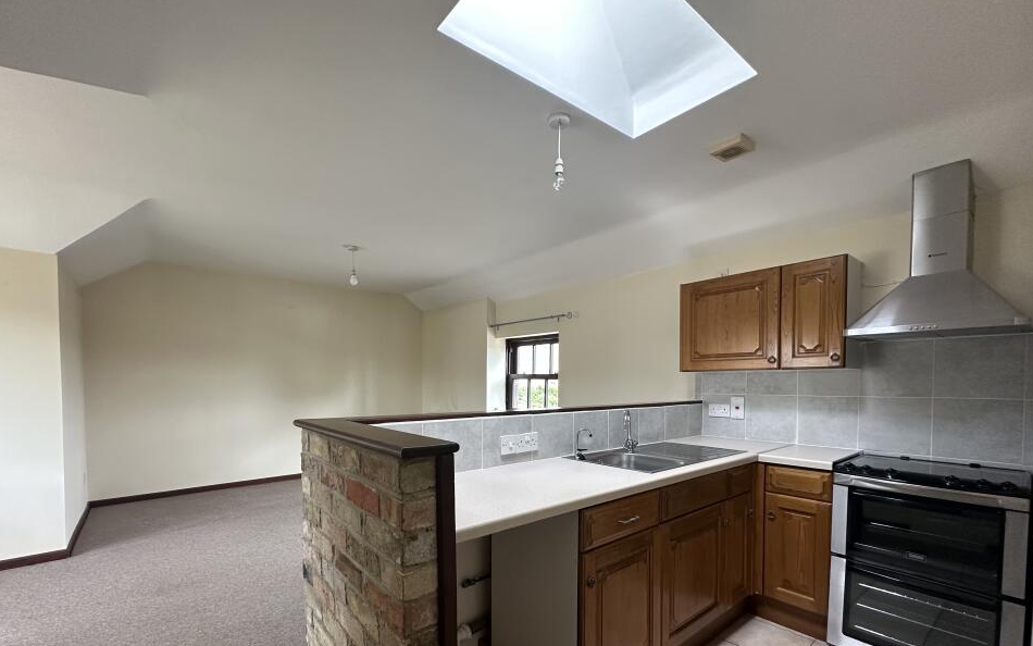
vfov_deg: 70.3
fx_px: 450
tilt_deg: -1.9
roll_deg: -0.5
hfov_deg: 97.7
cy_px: 396
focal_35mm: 16
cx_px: 491
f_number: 2.2
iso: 200
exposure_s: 1/99
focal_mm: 2.22
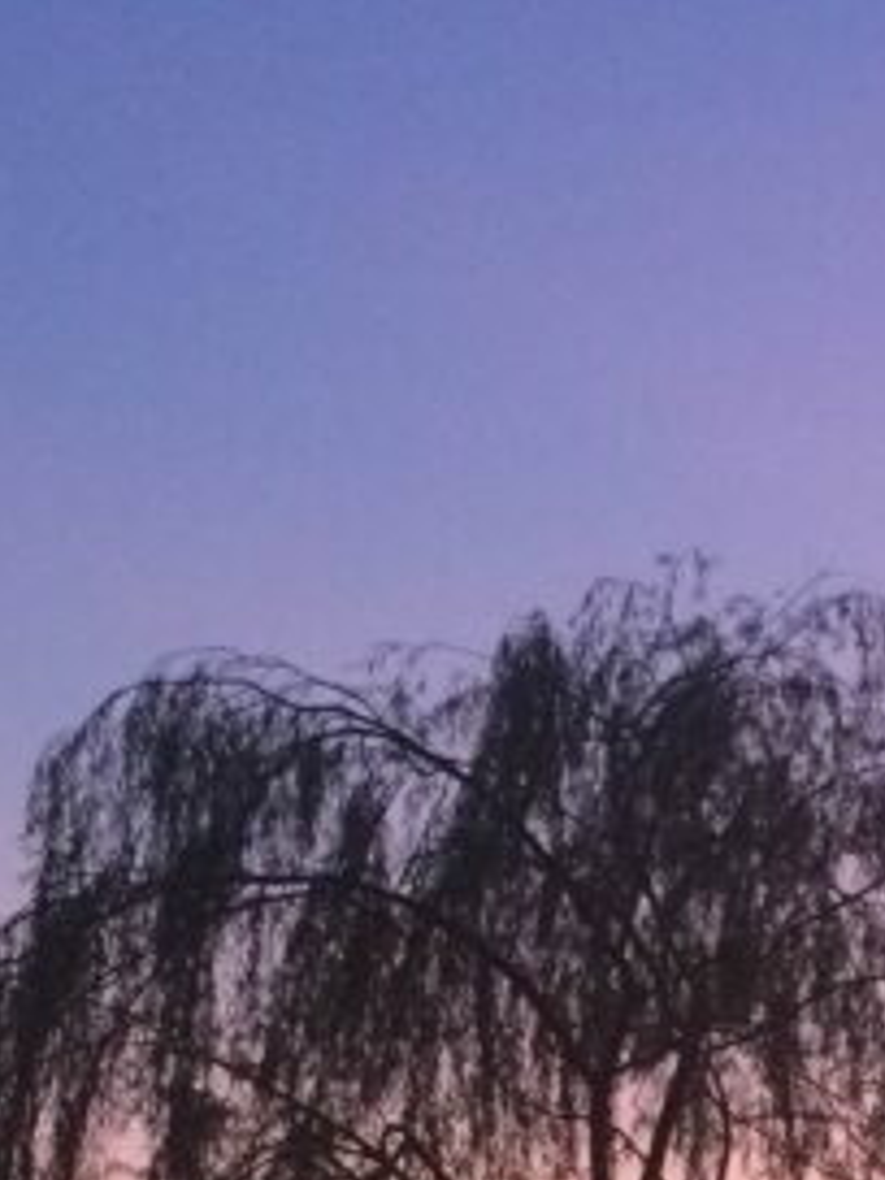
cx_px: 607
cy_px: 1236
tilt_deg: +10.4
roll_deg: +1.5
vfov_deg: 17.5
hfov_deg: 13.6
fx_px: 3716
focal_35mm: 109
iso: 200
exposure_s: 1/33
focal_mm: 4.15
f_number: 2.2
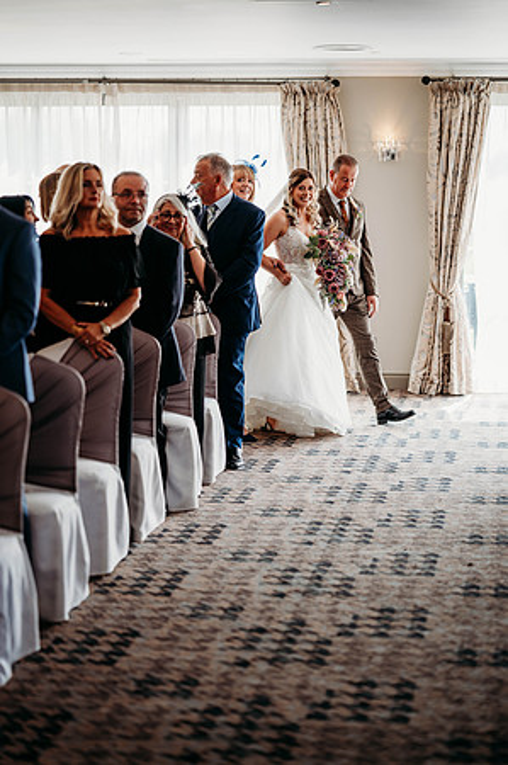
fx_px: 1803
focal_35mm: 85
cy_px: 382
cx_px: 254
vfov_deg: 23.9
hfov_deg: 16.0
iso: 100
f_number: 2
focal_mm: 85
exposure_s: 1/320
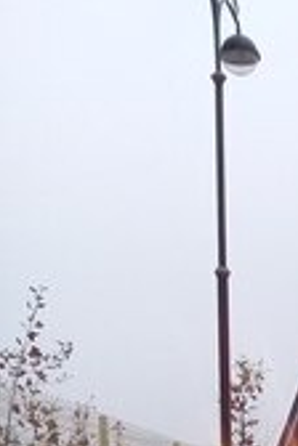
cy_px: 632
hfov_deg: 13.3
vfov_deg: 19.3
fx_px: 1179
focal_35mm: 95
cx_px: 492
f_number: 2.2
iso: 50
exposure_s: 1/150
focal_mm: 3.3
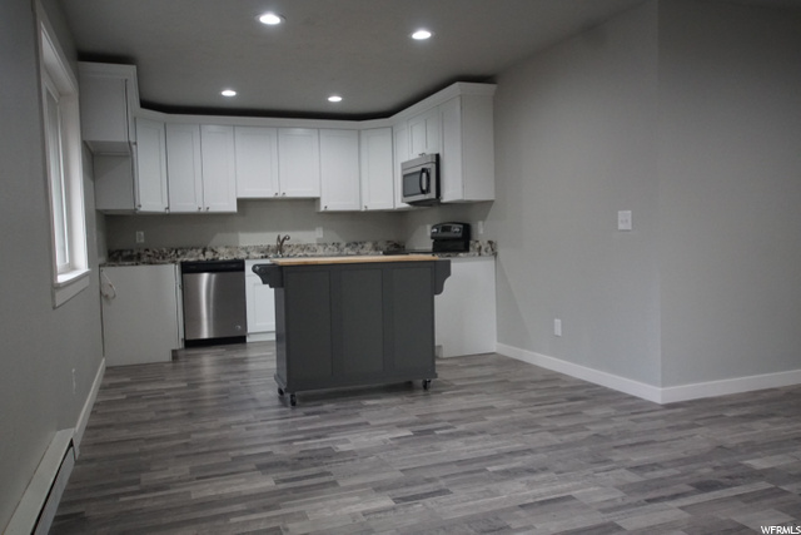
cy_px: 268
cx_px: 400
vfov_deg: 43.6
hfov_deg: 61.9
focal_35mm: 30
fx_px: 668
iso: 1600
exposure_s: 1/160
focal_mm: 20
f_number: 4
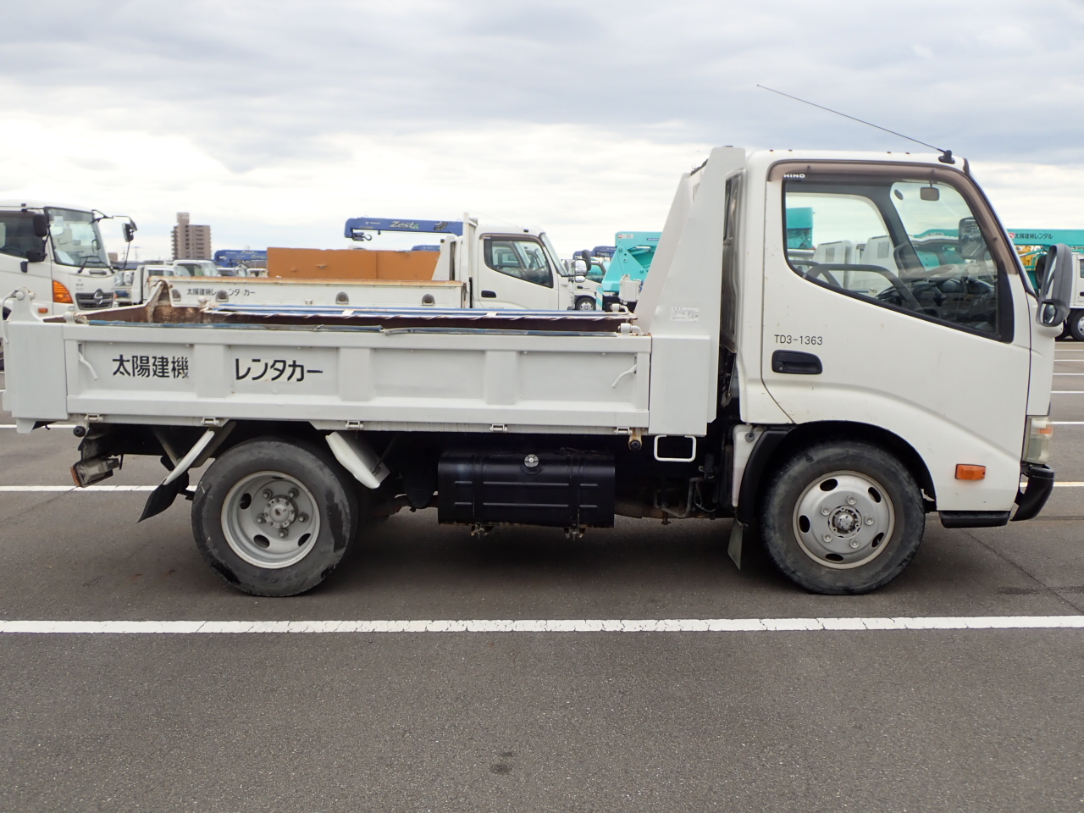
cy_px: 406
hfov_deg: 52.6
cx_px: 542
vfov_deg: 40.7
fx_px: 1096
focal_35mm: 35
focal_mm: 6.42
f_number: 3.5
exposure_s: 1/200
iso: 100
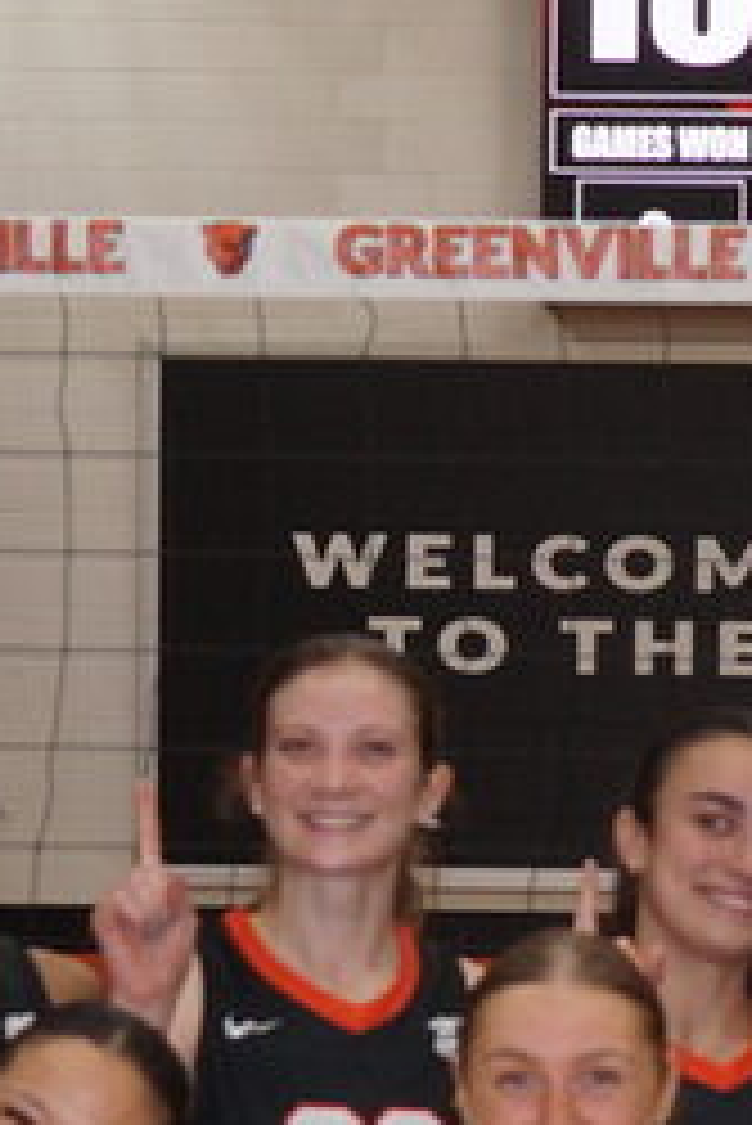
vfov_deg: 11.9
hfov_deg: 8.1
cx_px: 905
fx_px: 5256
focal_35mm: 168
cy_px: 1404
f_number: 4
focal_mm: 20
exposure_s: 1/160
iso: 400
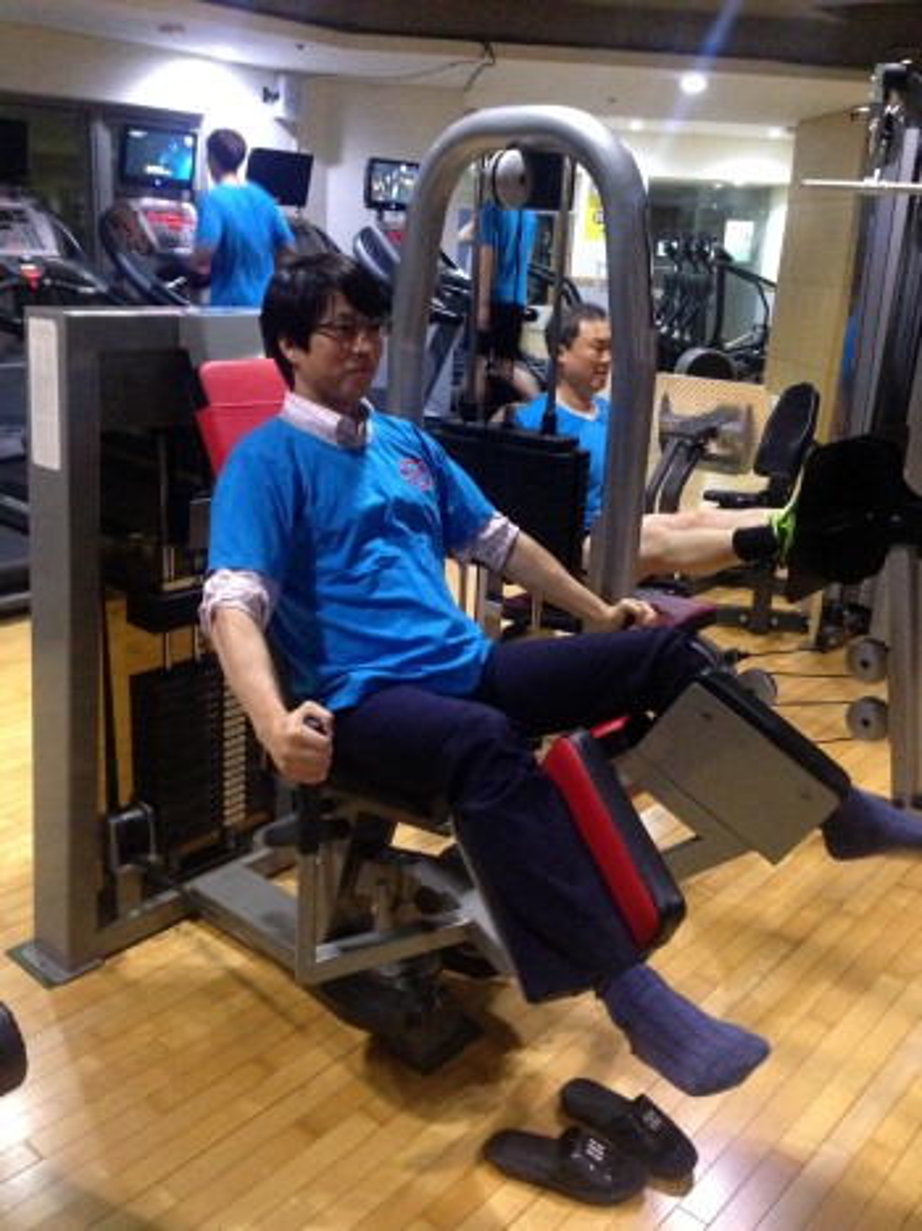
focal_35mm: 33
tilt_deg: -16.2
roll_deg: -4.7
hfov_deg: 42.9
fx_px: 1172
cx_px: 461
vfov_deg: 55.4
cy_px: 616
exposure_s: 1/15
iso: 800
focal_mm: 4.12
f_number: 2.4
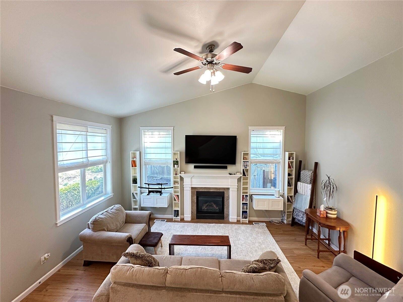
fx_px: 163
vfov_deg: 85.7
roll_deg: -0.5
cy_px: 151
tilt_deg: -2.6
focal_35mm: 14
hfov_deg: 102.1
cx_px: 202
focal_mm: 2.22
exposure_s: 1/60
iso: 500
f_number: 2.2
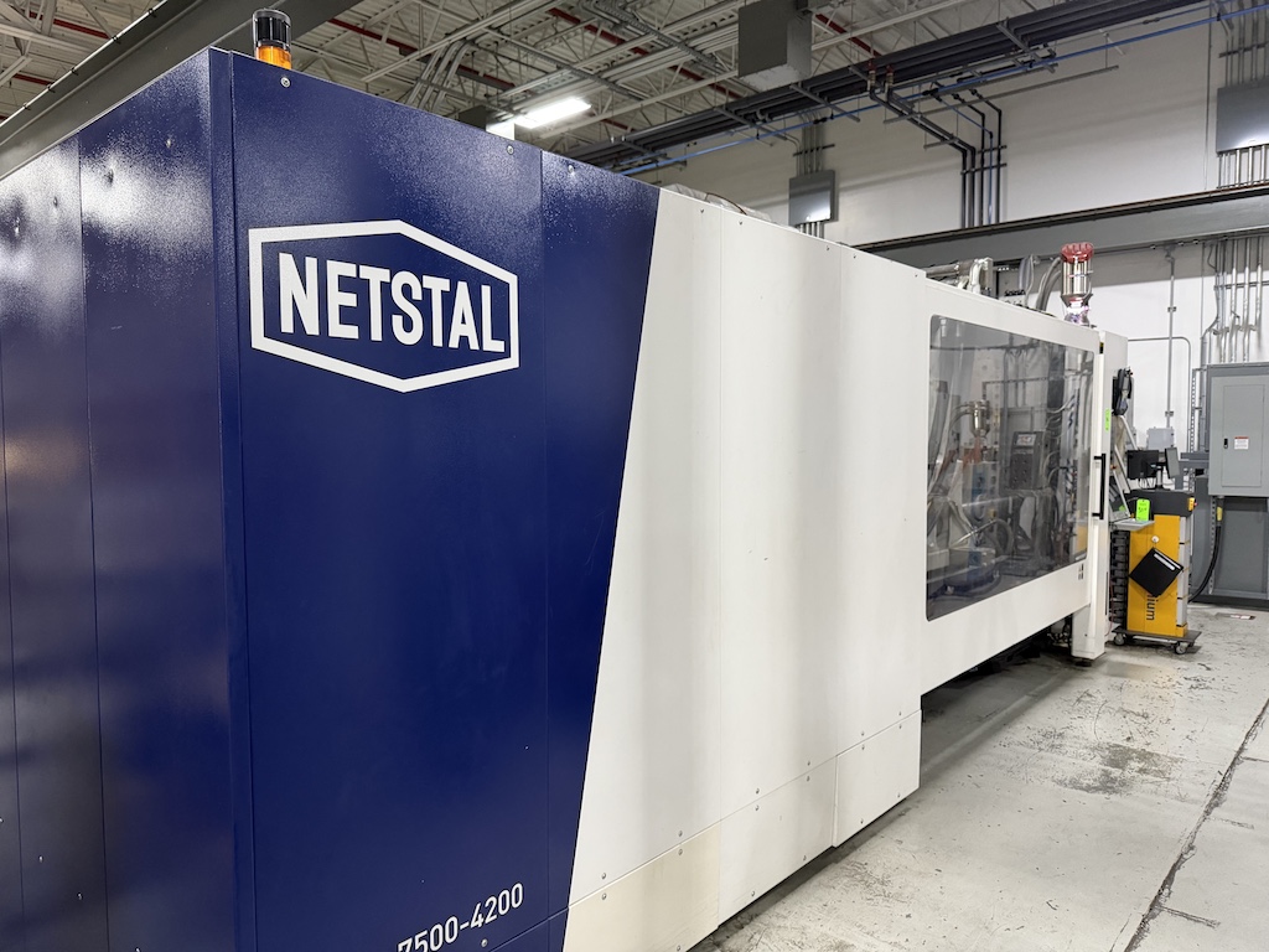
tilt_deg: -2.3
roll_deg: +0.5
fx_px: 880
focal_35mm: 24
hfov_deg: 71.6
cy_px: 476
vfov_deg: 56.8
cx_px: 634
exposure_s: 1/60
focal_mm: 6.76
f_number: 1.78
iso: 400
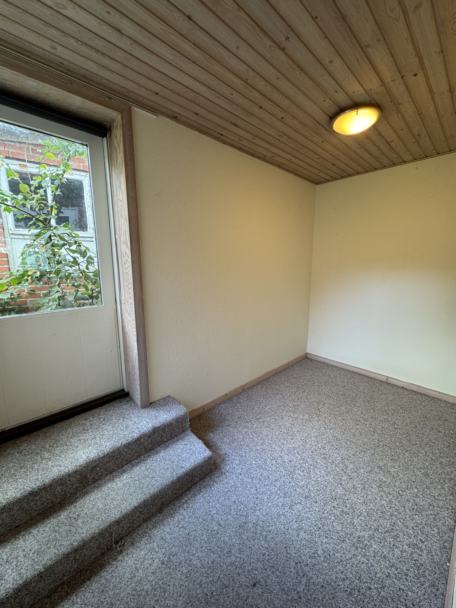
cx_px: 228
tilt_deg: -8.8
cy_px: 304
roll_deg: -0.1
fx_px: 246
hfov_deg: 85.7
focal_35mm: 14
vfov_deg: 102.1
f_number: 2.2
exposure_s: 1/50
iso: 200
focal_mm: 2.22
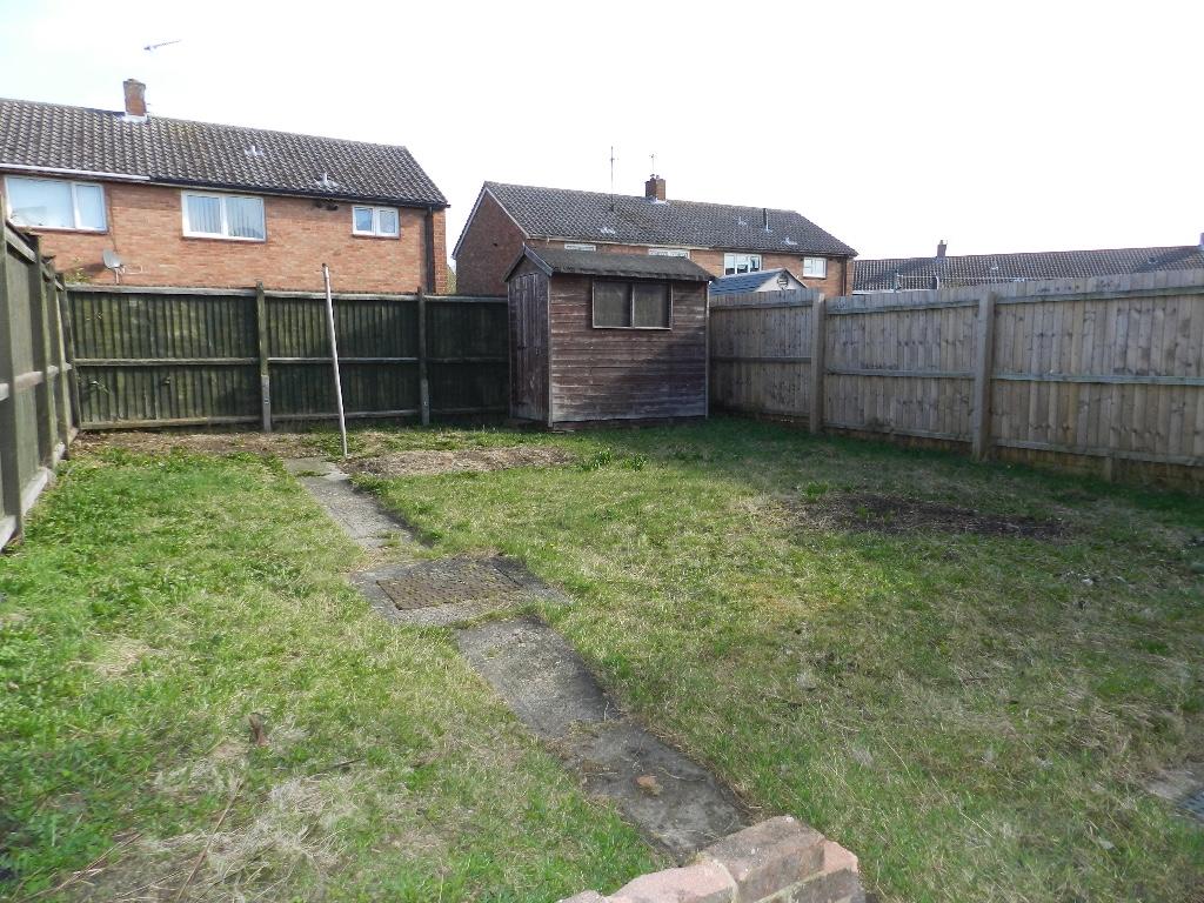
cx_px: 602
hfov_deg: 73.9
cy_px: 452
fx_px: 800
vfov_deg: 58.9
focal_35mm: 23
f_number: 3.4
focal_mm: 4
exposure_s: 1/640
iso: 220
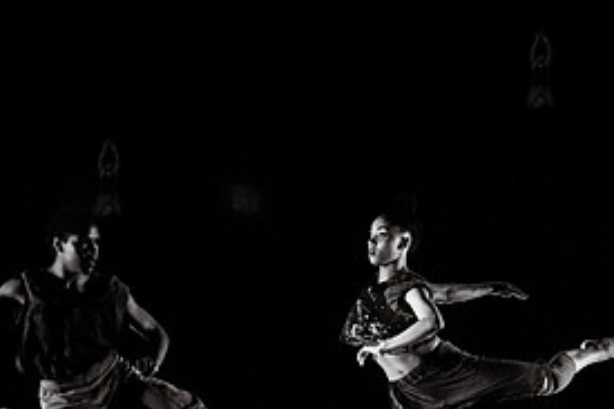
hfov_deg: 4.6
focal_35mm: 447
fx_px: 7619
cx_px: 107
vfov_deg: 3.1
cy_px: 392
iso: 4000
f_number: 2.8
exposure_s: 1/500
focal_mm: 200
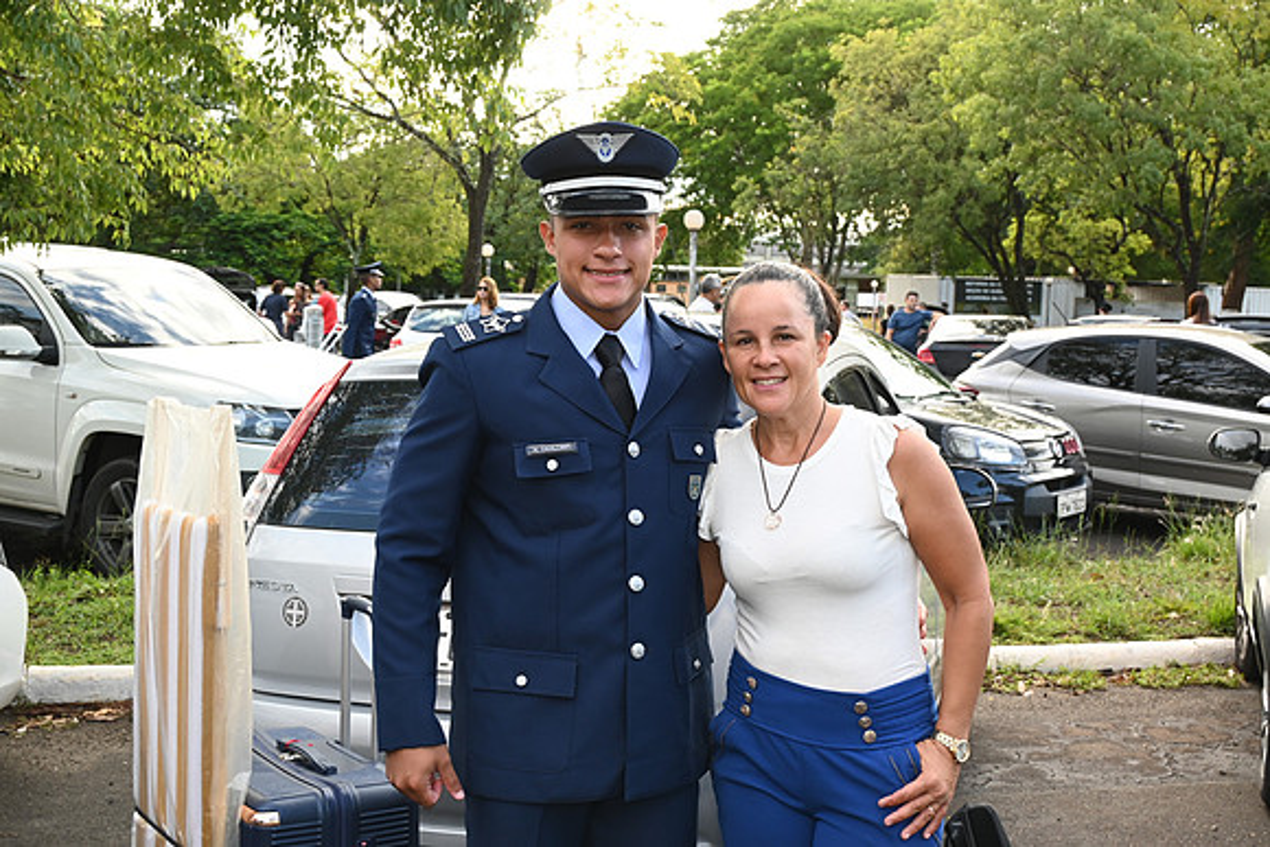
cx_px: 635
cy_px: 424
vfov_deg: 29.4
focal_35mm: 46
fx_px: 1614
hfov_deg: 42.9
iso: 640
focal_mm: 30.5
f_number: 6.3
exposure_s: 1/250
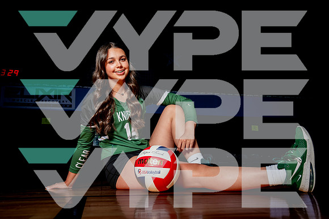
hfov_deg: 56.7
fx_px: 305
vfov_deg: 39.6
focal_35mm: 33
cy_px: 110
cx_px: 164
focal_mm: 32
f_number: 5.6
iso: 250
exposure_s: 1/200
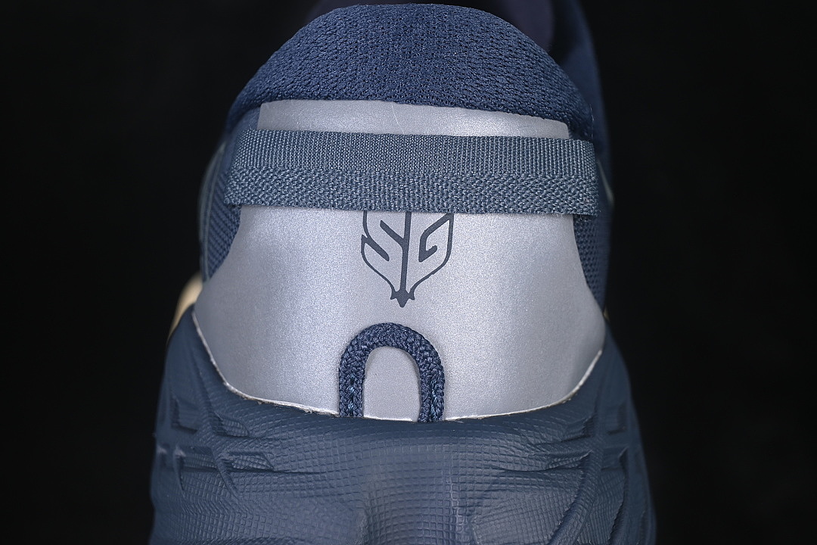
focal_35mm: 75
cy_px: 272
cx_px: 408
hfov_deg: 27.0
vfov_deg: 18.2
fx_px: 1702
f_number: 6.3
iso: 160
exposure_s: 1/60
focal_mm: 50
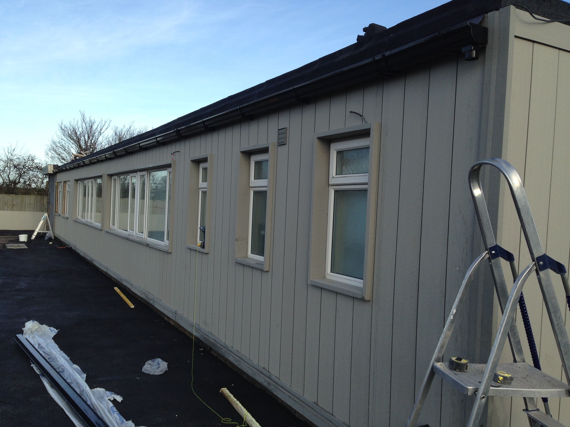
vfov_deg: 42.9
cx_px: 285
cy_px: 214
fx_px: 543
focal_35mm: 33
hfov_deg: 55.4
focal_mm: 4.12
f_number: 2.4
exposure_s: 1/797
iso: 50
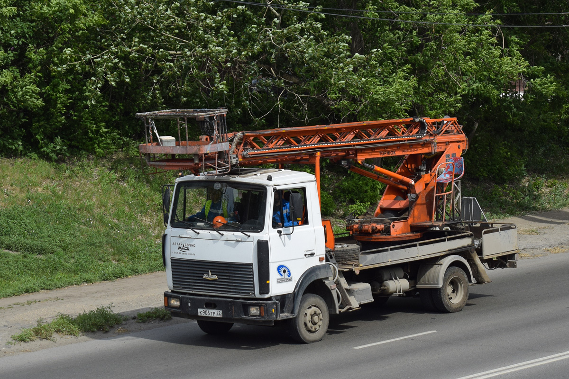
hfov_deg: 24.6
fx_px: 1304
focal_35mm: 82
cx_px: 284
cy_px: 190
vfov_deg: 16.6
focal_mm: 55
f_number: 5.6
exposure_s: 1/1000
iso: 200
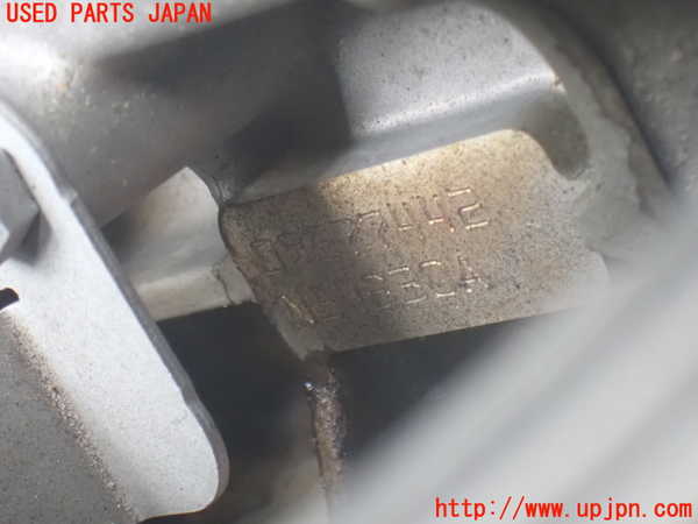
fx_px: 2016
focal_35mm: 100
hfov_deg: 19.6
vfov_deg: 14.8
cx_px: 349
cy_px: 262
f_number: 4.9
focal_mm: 18
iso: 1600
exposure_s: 1/15
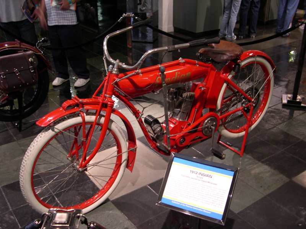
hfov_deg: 49.0
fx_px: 336
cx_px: 153
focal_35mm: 38
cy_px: 114
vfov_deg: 37.7
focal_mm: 8
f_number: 2.8
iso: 100
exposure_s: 1/4.9
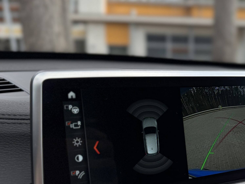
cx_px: 197
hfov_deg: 43.6
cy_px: 130
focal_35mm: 41
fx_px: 290
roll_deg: -0.5
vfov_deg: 34.6
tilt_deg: -12.4
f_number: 1.78
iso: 64
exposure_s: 1/226
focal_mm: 6.76
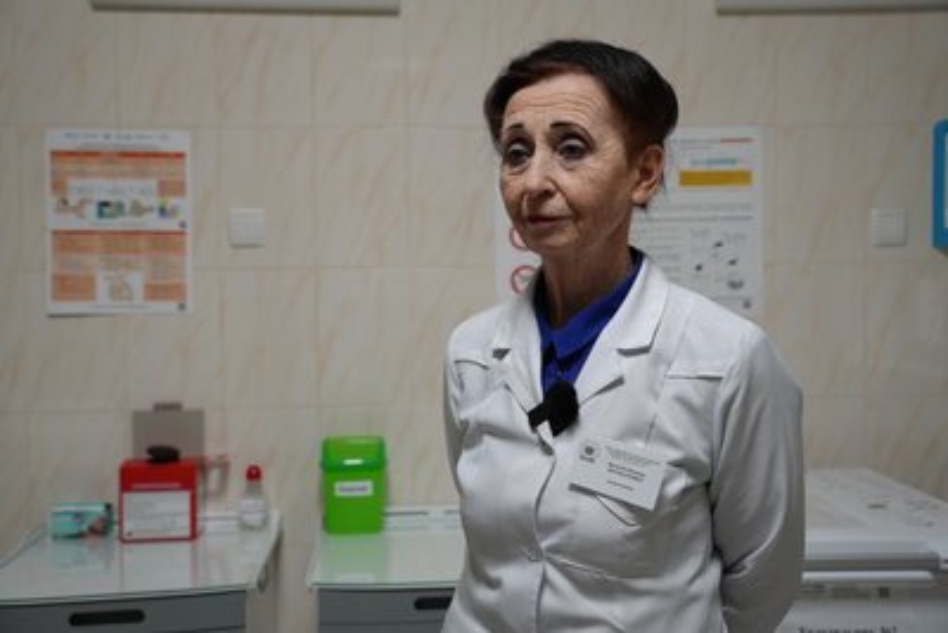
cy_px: 316
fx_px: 1001
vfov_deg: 35.1
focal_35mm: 38
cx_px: 474
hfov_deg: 50.7
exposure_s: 1/160
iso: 1250
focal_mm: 38
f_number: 4
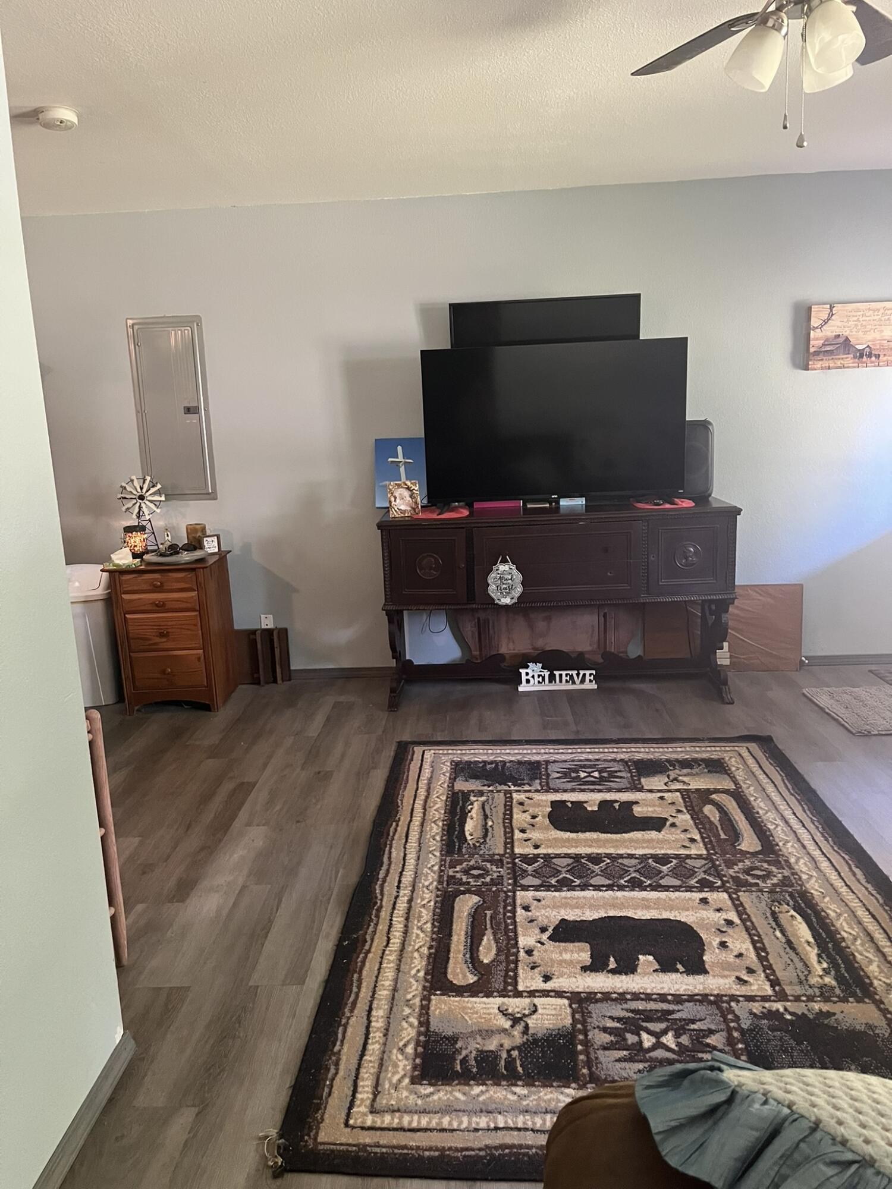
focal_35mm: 26
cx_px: 446
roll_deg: +3.6
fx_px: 893
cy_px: 594
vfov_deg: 67.3
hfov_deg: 53.1
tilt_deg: -13.1
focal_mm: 5.1
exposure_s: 1/60
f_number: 1.6
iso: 500
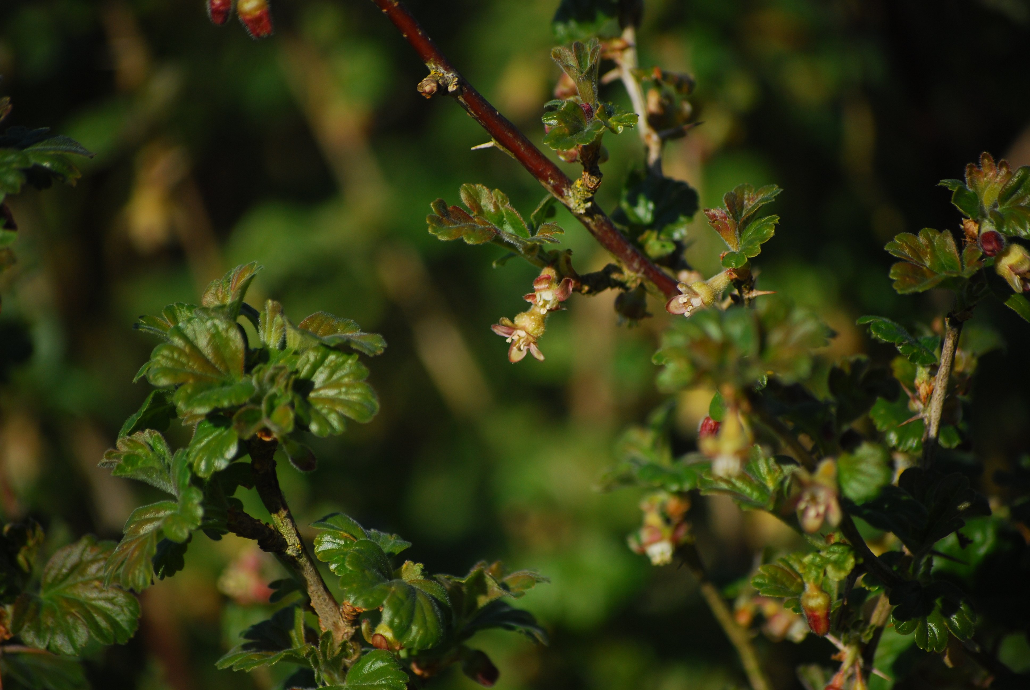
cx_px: 515
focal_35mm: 240
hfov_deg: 8.6
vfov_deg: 5.7
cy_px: 345
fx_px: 6875
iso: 200
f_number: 5.3
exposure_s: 1/1250
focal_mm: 160
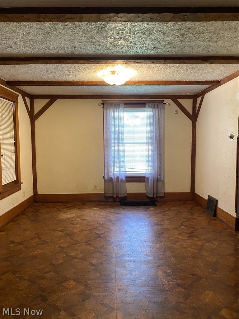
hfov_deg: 53.1
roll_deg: -0.1
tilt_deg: -3.6
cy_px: 160
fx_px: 239
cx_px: 120
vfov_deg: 67.3
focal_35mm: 26
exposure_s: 1/60
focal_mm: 4.25
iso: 320
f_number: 1.8
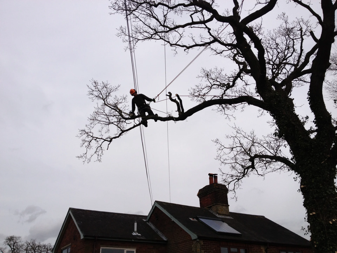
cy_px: 126
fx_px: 341
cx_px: 168
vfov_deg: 40.7
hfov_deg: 52.6
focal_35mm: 35
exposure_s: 1/3247
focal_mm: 4.28
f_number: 2.4
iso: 50
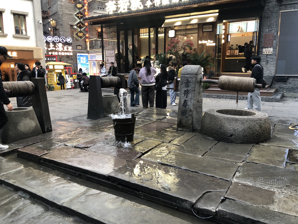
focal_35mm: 28
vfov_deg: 49.7
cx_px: 149
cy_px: 112
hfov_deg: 63.4
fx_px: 241
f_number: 1.8
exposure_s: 1/30
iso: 25
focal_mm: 3.99
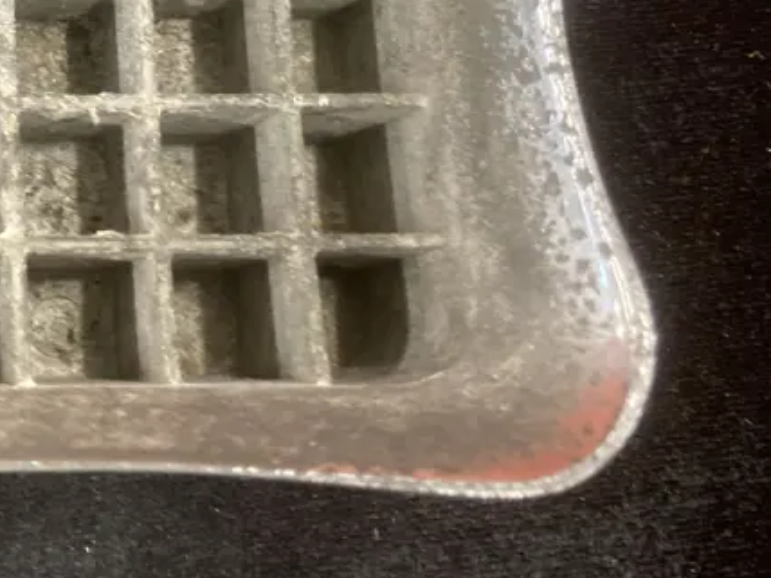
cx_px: -92
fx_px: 1492
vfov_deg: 21.0
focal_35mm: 67
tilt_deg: -73.8
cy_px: -43
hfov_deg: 26.5
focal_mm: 3.99
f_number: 1.8
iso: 250
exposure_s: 1/33
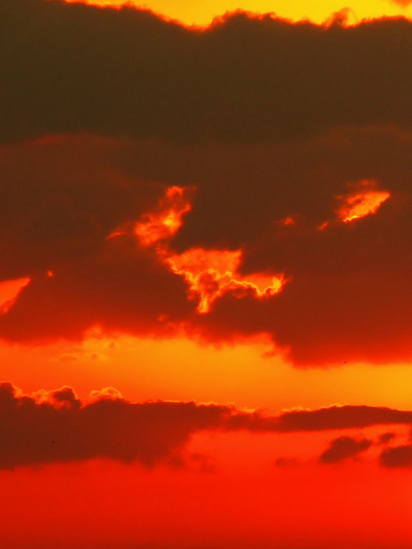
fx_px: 11039
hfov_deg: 2.1
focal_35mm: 696
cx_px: 496
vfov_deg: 2.8
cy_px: 358
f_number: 8
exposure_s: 1/100
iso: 100
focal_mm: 76.8
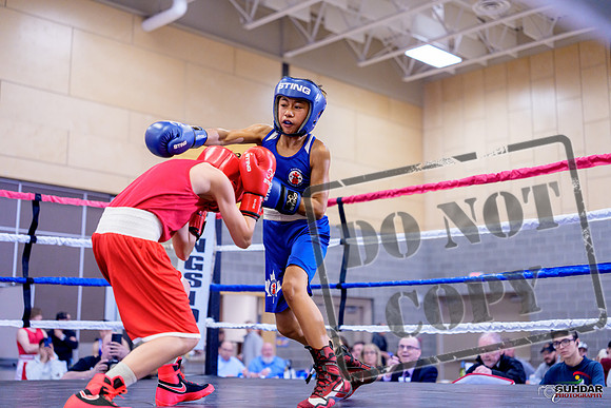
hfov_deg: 39.6
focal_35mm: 50
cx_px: 306
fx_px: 849
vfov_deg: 27.0
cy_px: 204
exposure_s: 1/1000
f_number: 2
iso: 3200
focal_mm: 50
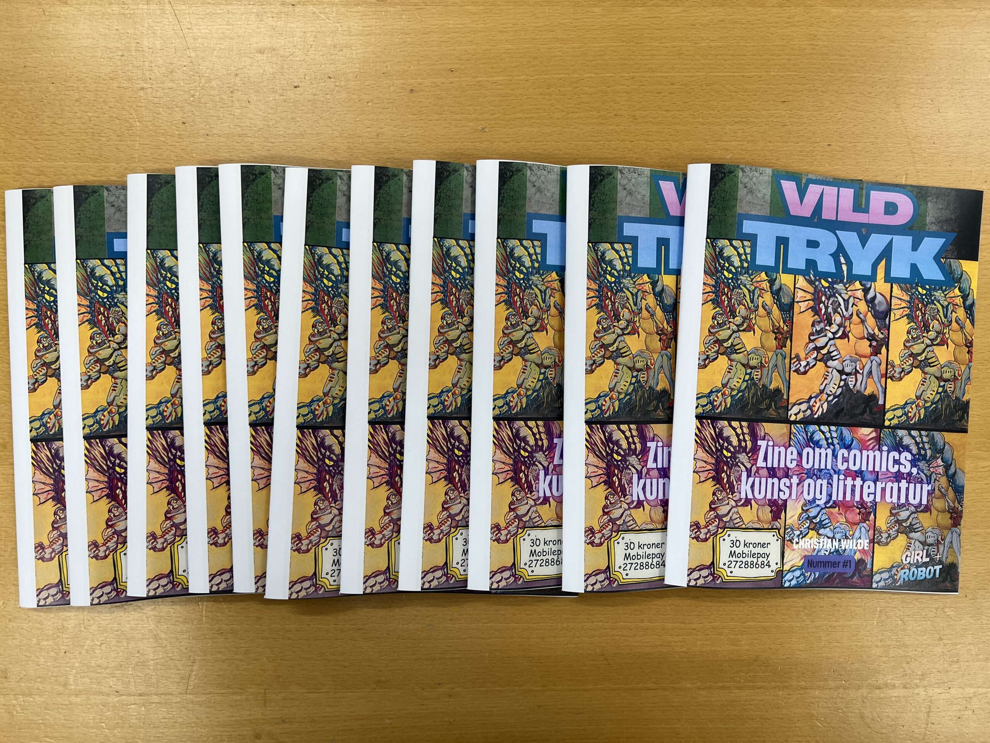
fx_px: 744
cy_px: 372
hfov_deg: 67.3
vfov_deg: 53.1
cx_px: 495
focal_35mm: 26
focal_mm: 5.7
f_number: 1.5
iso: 64
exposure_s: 1/100
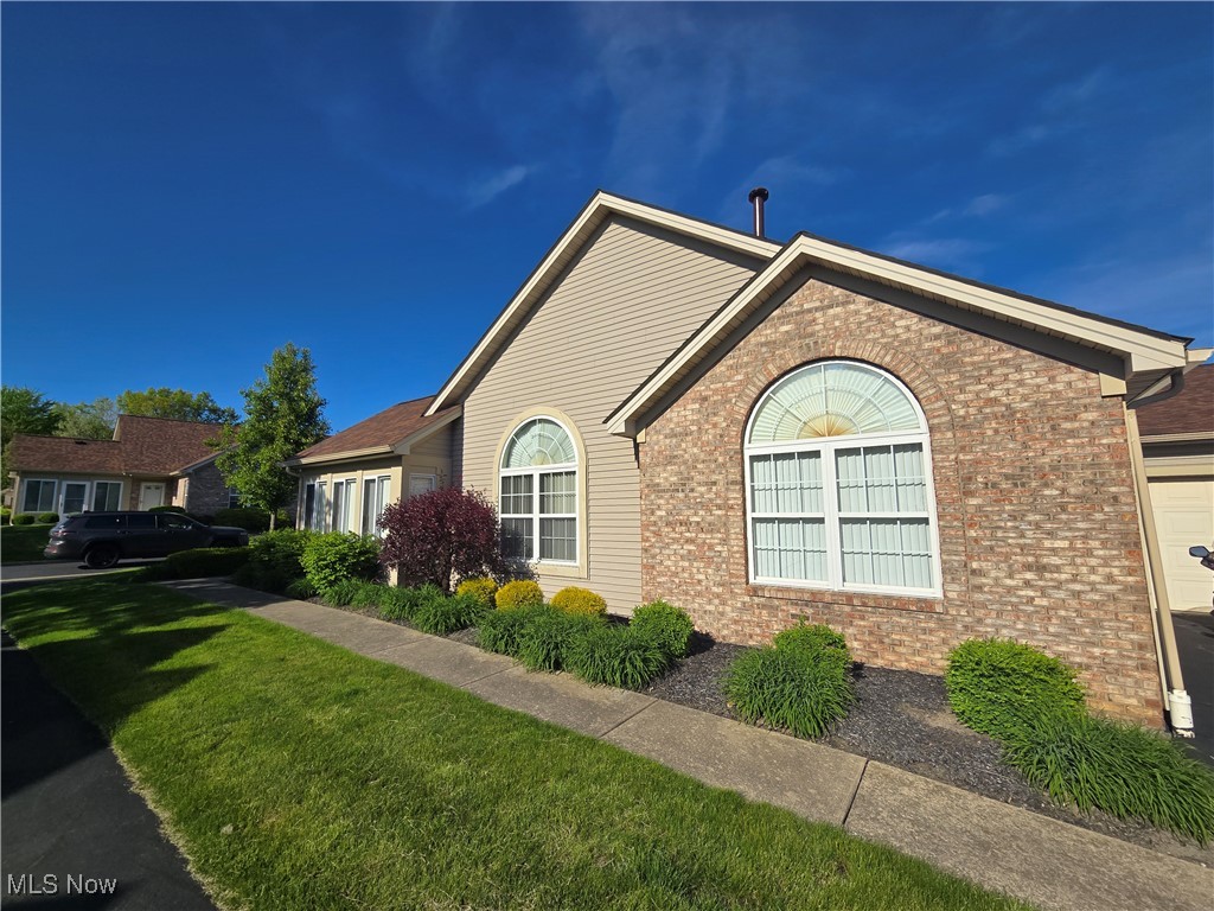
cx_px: 607
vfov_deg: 89.9
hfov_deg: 106.2
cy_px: 456
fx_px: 456
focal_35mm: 13
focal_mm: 2.2
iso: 50
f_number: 2.2
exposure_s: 1/3390
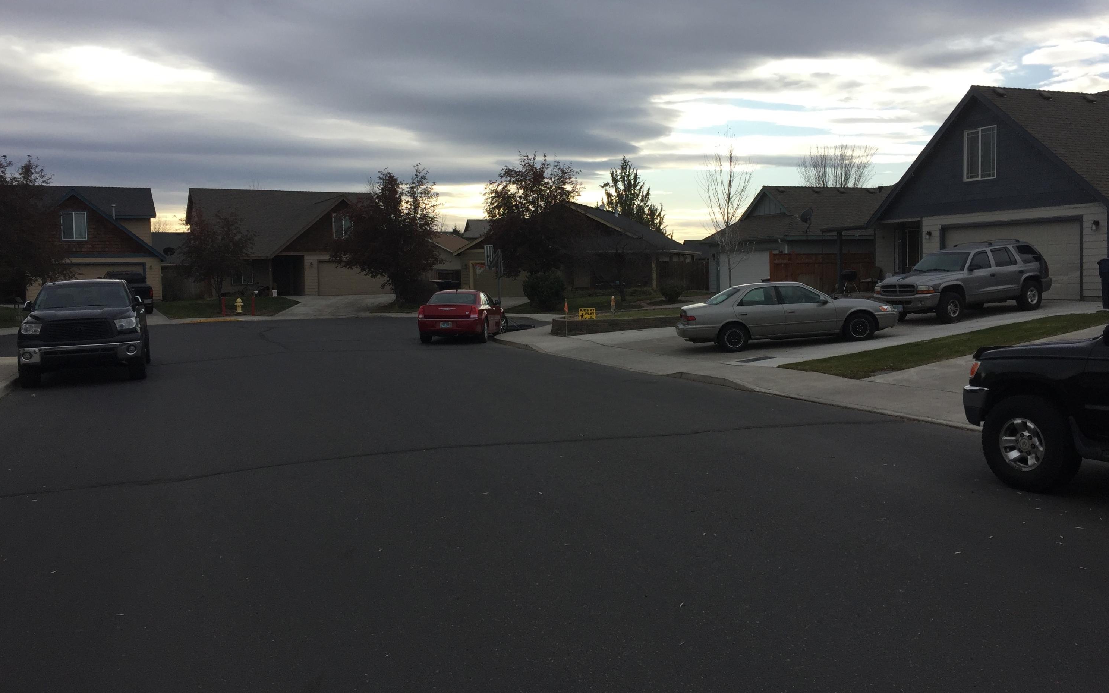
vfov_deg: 40.5
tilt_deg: -3.5
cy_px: 309
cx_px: 552
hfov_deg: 61.2
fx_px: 937
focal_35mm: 31
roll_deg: +0.8
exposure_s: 1/1464
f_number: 2.2
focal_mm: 4.15
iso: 32
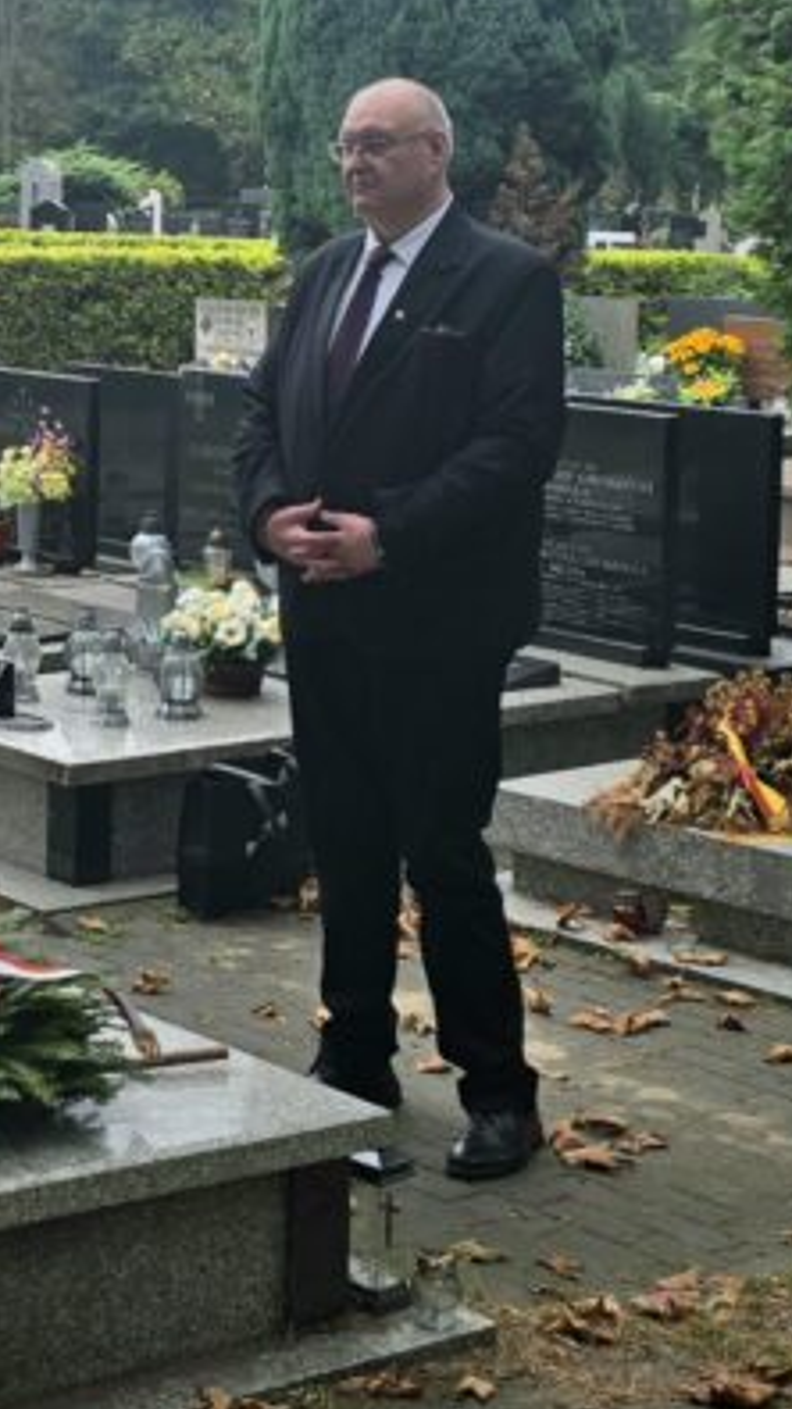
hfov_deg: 17.4
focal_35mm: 65
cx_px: -243
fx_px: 2428
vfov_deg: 31.8
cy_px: 360
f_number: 1.7
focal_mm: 6.3
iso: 12
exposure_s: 1/323
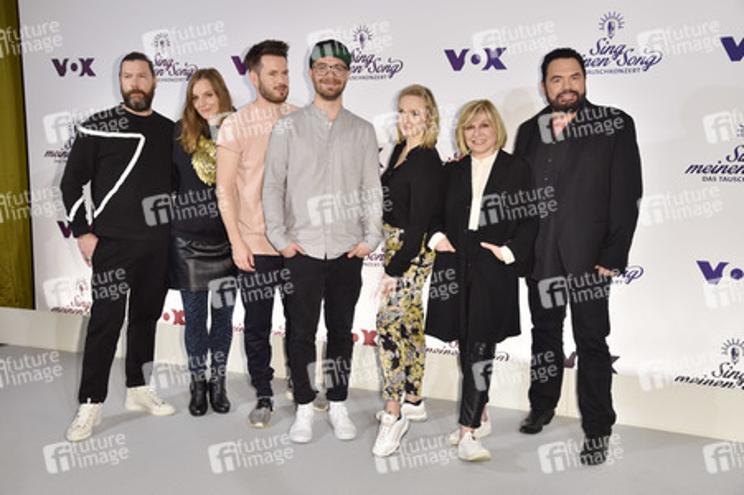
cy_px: 248
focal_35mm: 38
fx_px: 785
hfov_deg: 50.7
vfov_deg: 35.0
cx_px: 372
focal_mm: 38
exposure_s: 1/160
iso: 1000
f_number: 6.3
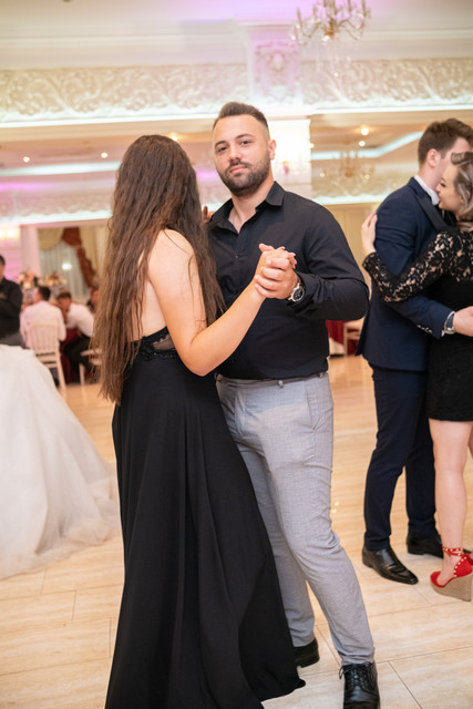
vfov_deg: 54.4
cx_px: 236
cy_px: 354
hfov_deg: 37.9
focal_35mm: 35
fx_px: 689
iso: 1600
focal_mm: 23
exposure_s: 1/125
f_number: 2
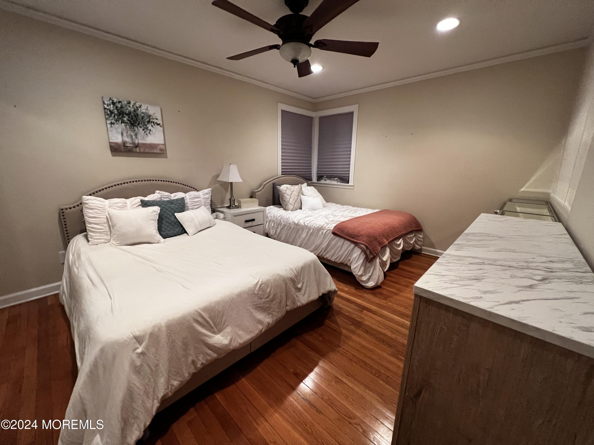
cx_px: 297
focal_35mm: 13
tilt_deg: -13.5
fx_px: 223
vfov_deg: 89.9
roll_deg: +0.2
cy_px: 222
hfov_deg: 106.2
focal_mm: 1.57
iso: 400
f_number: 1.8
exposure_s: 1/60
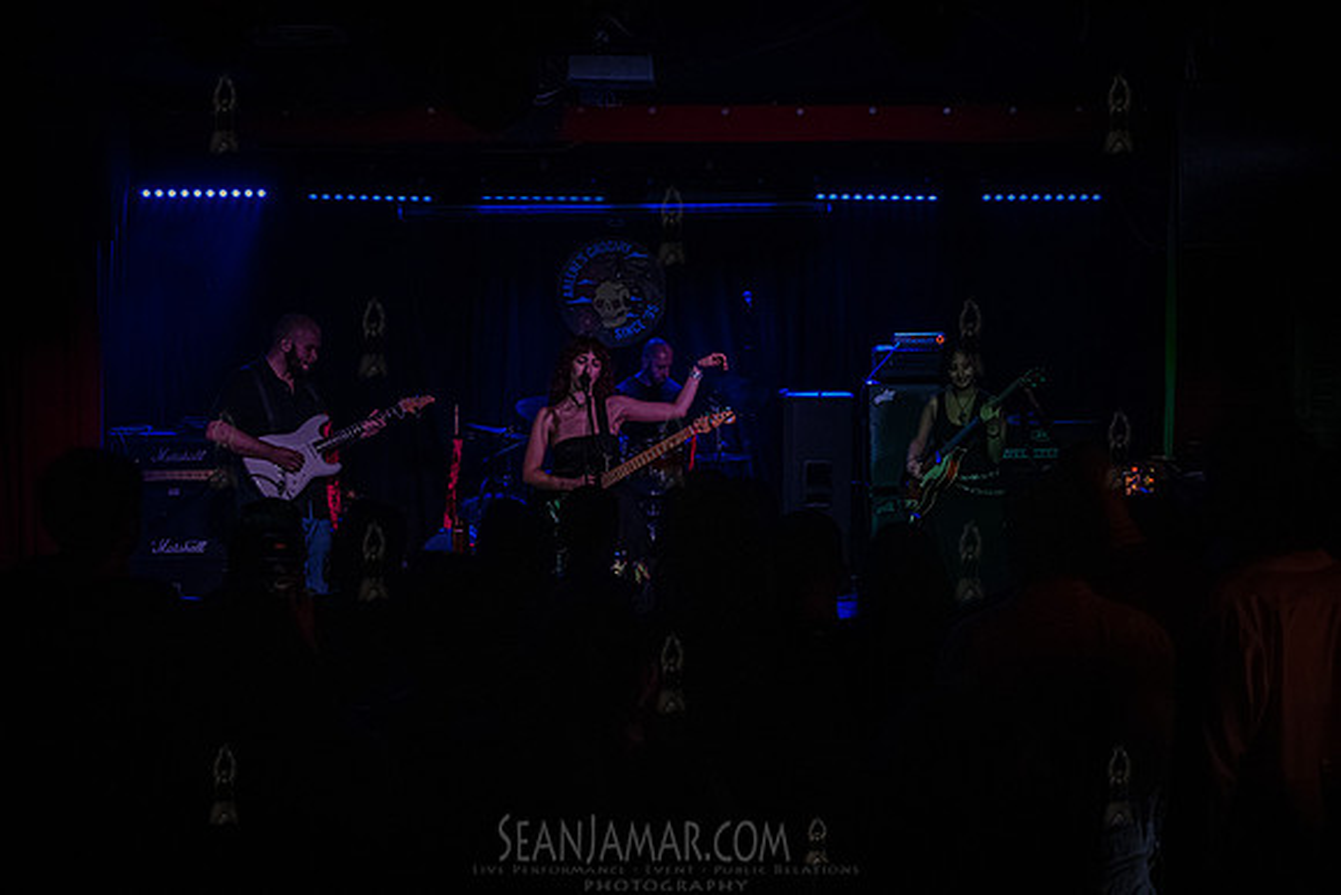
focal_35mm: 47
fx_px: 1753
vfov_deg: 28.6
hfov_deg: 41.9
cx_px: 670
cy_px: 448
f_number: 3.2
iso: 16000
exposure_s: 1/320
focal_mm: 47
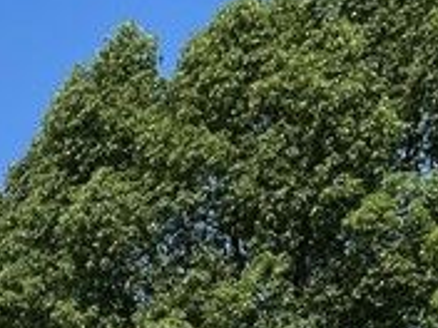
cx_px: -207
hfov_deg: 12.5
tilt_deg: +4.6
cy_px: 716
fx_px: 1911
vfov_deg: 9.1
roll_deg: +0.5
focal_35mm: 151
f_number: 1.5
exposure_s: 1/6211
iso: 50
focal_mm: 5.7
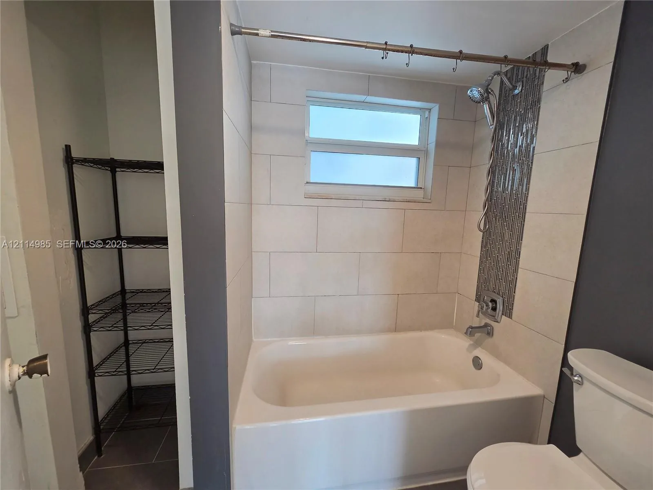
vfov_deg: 89.9
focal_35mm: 13
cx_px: 326
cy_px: 245
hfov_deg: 106.2
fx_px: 245
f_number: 2.2
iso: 160
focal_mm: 2.2
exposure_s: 1/120
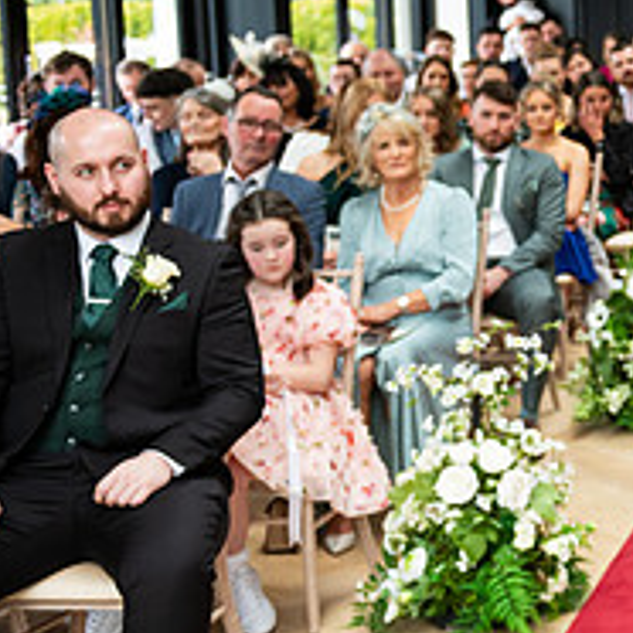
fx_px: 1759
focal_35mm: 85
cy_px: 240
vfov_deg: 20.4
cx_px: 970
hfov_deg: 18.0
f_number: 3.5
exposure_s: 1/200
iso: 400
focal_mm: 32
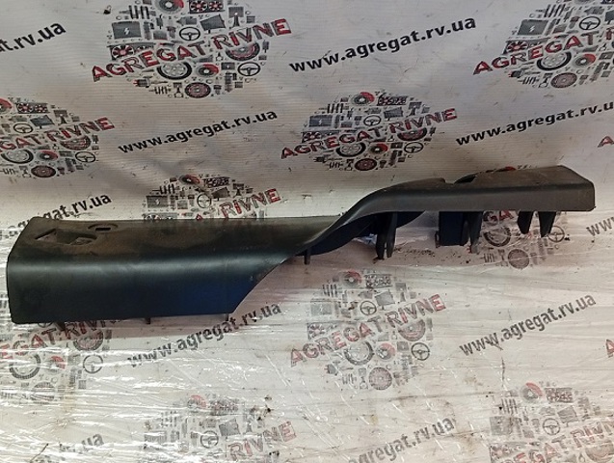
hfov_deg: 38.8
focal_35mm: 49
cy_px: 232
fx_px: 871
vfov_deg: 29.8
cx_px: 307
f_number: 1.8
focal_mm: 3.96
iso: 282
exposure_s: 1/33.3
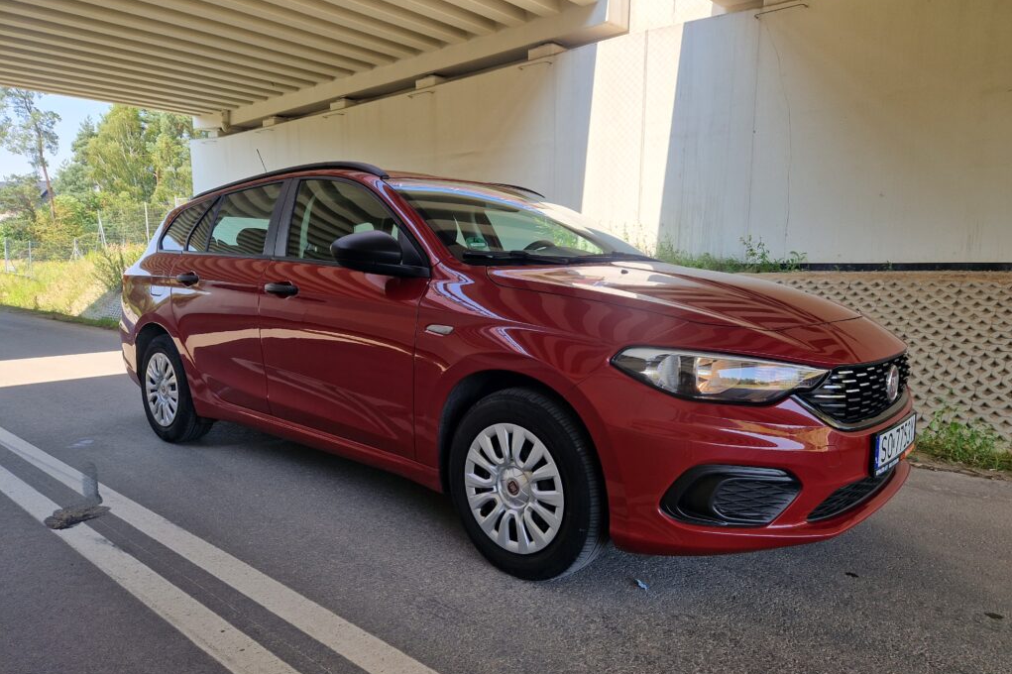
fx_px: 674
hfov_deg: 73.8
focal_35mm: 24
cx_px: 506
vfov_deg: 53.1
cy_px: 354
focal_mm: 5.4
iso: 50
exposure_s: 1/185
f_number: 1.8
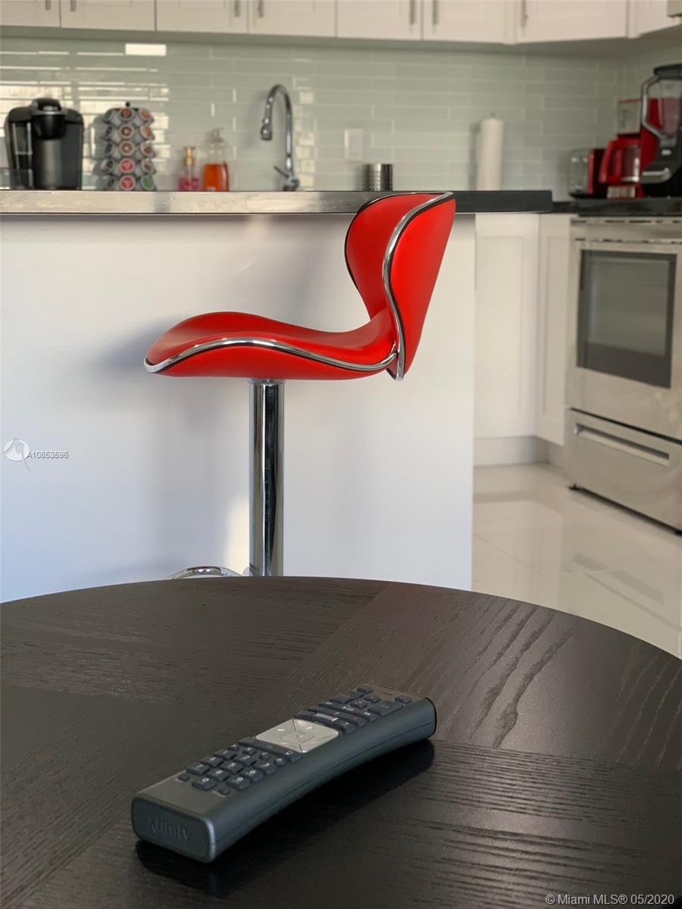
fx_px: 1366
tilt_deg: -10.3
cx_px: 341
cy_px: 454
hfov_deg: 28.0
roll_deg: -0.2
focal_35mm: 52
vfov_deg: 36.8
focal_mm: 6
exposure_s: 1/120
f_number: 2.4
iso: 125
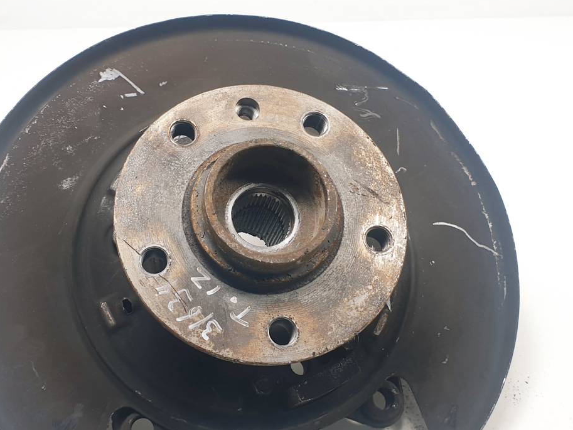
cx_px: 248
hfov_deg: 45.7
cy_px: 239
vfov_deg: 35.1
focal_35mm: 41
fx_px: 679
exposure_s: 1/190
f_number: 2.4
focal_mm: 4.3
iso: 50
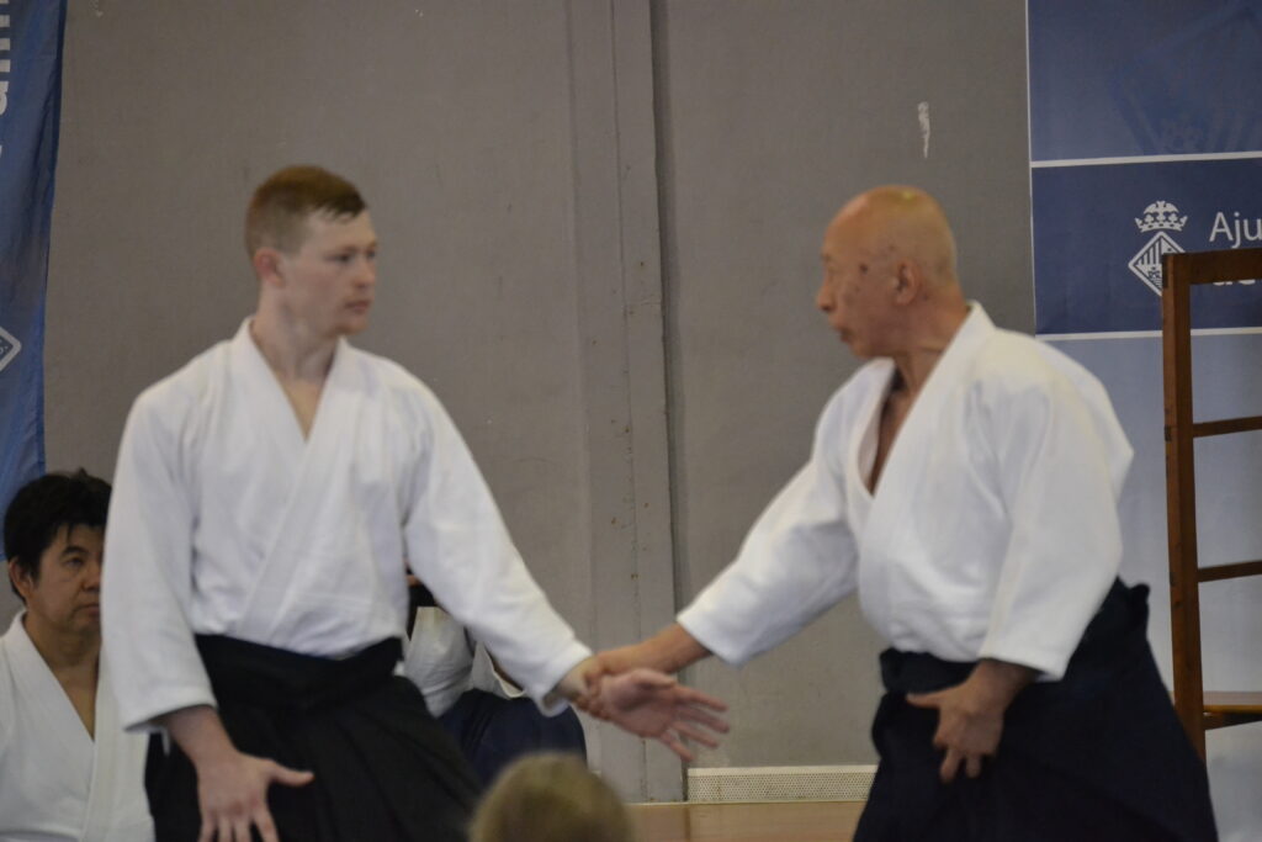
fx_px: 7099
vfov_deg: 6.8
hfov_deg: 10.2
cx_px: 631
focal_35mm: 202
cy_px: 421
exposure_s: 1/250
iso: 3200
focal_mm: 135
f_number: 5
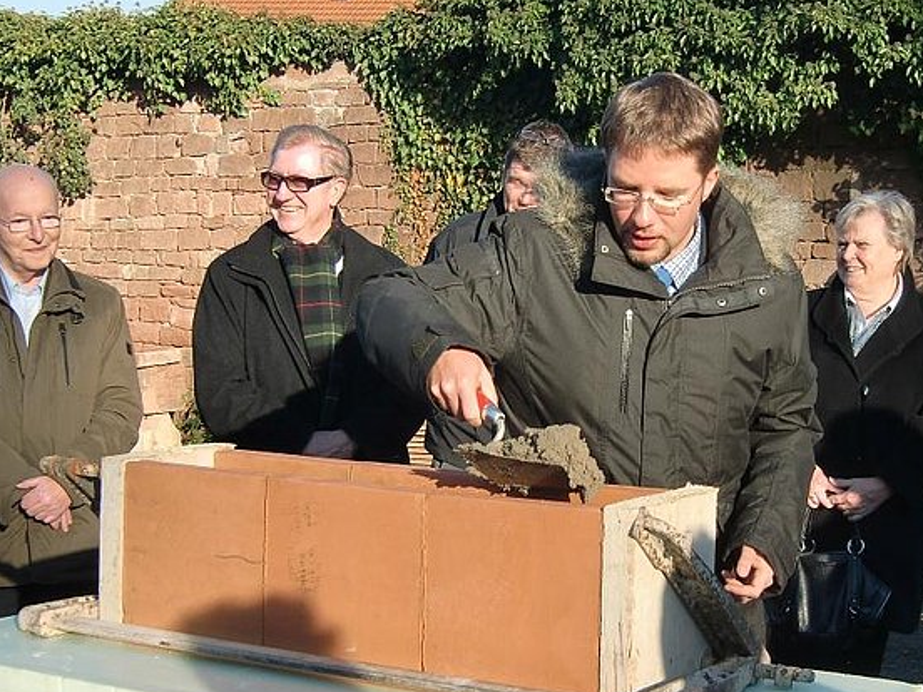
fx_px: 1547
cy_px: 413
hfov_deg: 33.2
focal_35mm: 58
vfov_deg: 25.2
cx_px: 505
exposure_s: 1/320
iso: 64
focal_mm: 7.1
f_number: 3.8
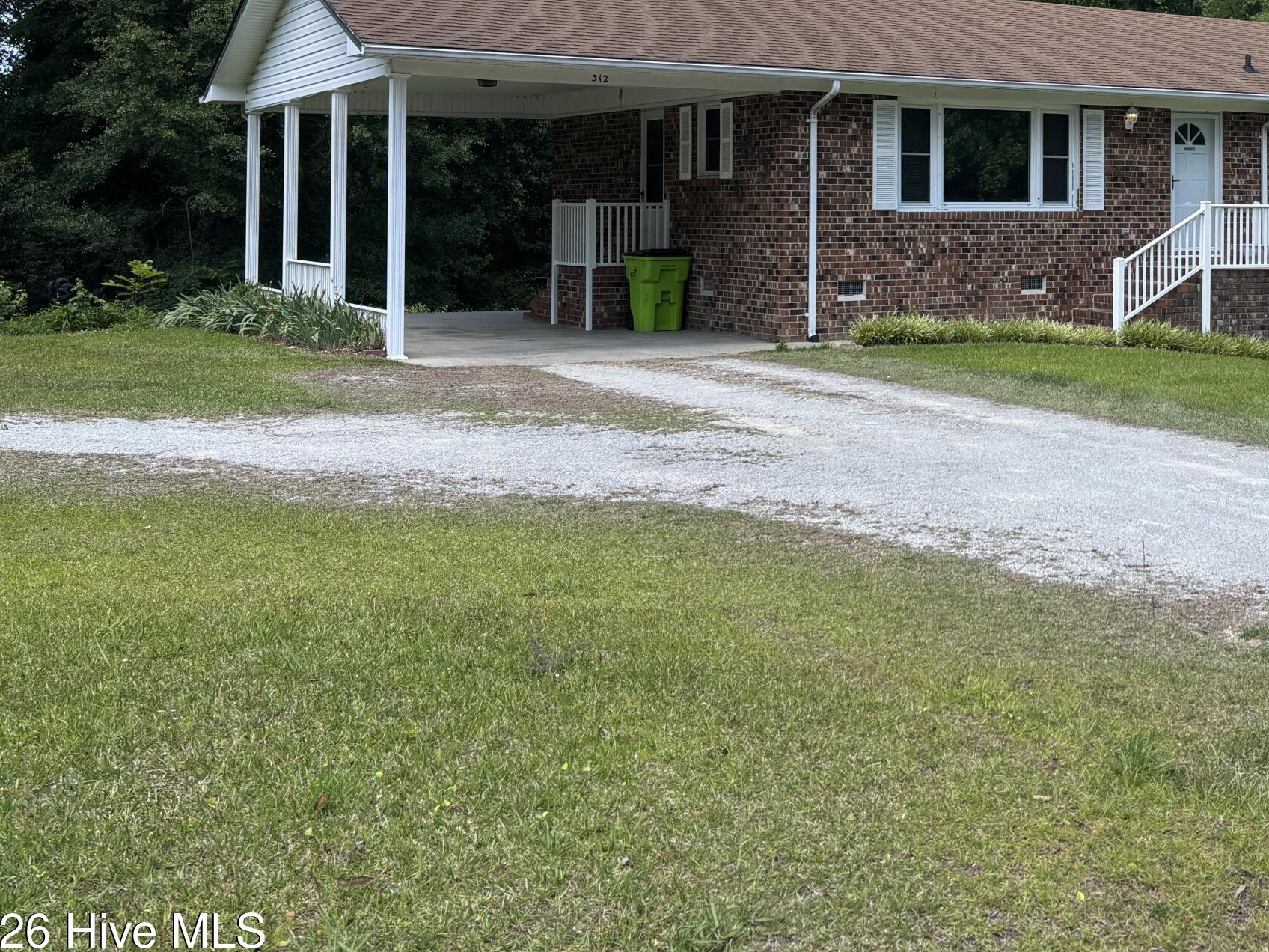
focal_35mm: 46
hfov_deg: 39.5
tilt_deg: +0.9
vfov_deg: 30.6
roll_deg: +0.0
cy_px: 166
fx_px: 1686
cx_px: 1030
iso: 50
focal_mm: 5.96
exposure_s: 1/1233
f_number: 1.6
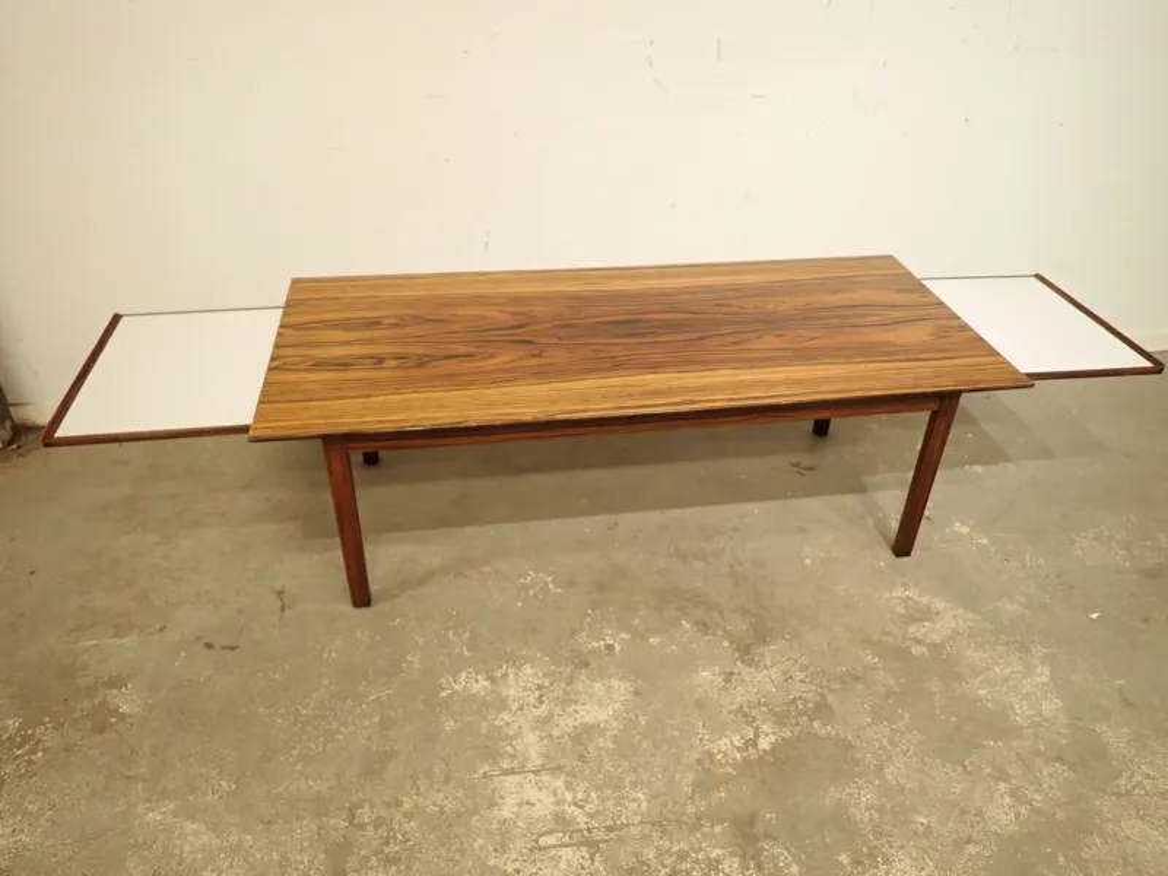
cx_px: 584
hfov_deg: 84.7
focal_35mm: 19
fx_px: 641
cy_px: 438
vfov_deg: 68.7
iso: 250
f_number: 2
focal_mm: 3.33
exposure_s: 1/30
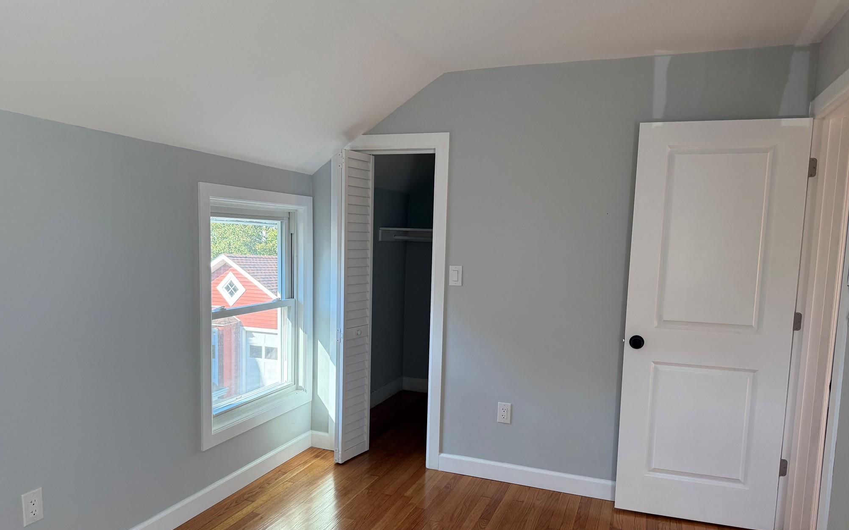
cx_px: 417
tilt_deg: -4.7
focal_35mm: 26
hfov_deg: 70.4
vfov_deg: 47.4
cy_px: 311
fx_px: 602
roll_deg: -1.9
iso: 160
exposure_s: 1/242
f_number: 1.78
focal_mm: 6.76
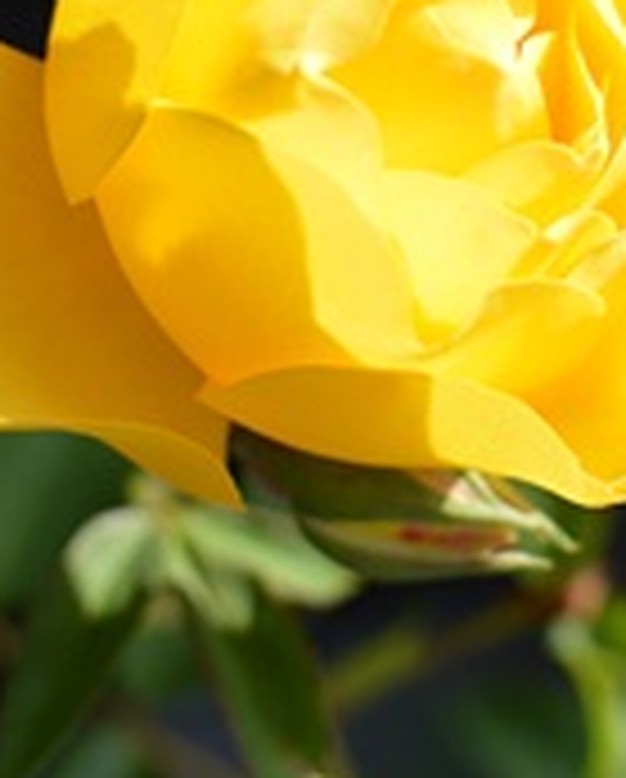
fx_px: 2962
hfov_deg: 12.0
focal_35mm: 128
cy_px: 88
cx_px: 486
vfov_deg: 14.8
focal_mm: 35
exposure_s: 1/400
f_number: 4
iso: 100
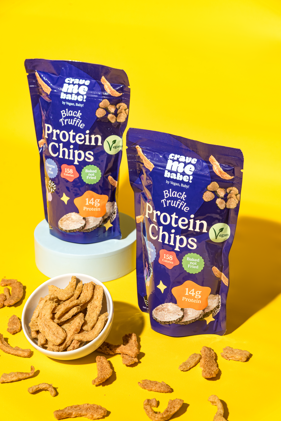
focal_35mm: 85
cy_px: 210
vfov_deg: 23.9
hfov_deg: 16.1
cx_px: 140
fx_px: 994
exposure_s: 1/125
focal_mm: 85
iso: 640
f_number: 8
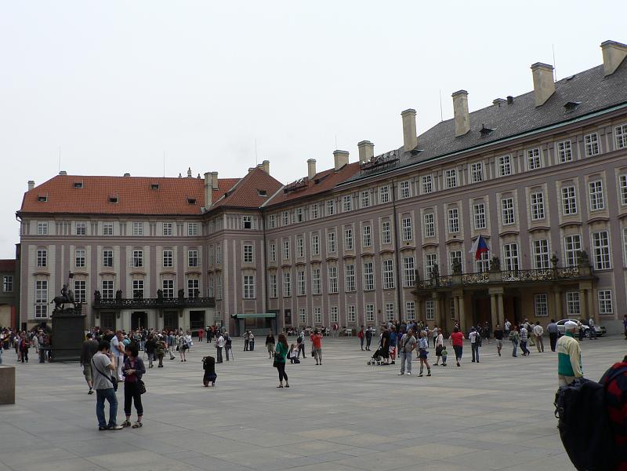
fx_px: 652
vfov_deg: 39.7
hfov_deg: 51.4
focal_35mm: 36
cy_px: 236
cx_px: 314
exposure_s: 1/400
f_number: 5
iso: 80
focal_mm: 6
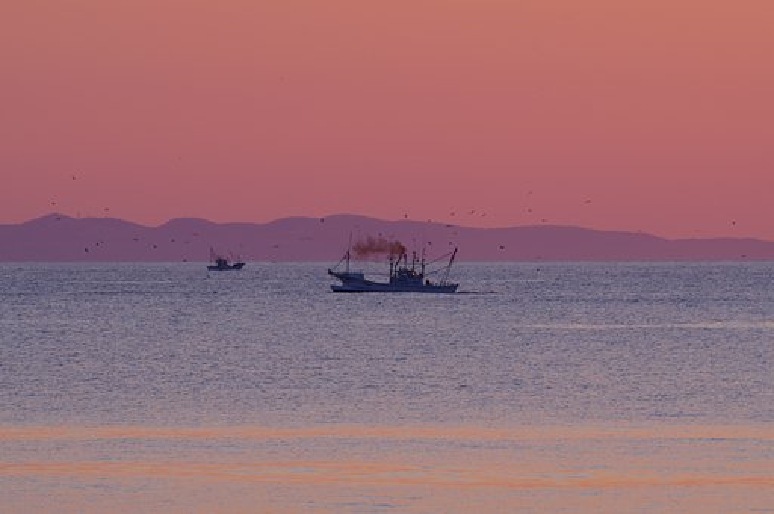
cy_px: 257
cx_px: 387
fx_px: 9663
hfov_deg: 4.6
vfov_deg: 3.0
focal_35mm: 450
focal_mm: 300
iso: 200
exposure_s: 1/60
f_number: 9
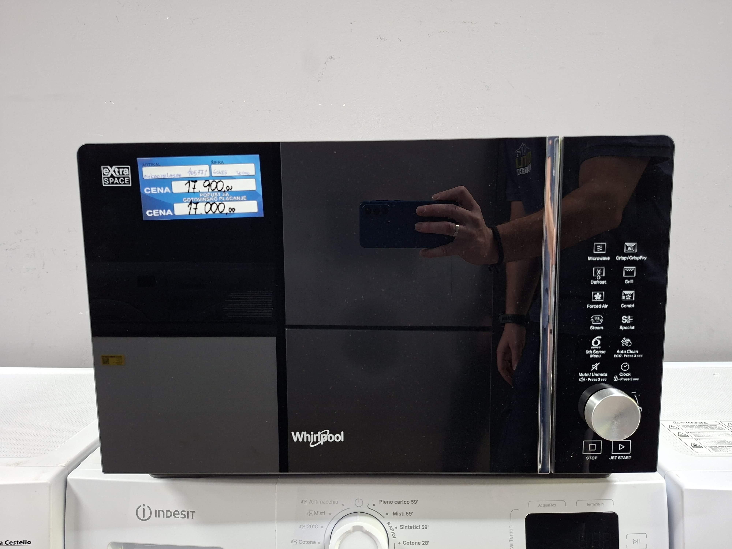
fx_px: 486
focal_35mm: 23
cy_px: 274
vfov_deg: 58.9
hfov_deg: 73.9
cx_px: 366
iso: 320
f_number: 1.8
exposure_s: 1/25
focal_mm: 5.54
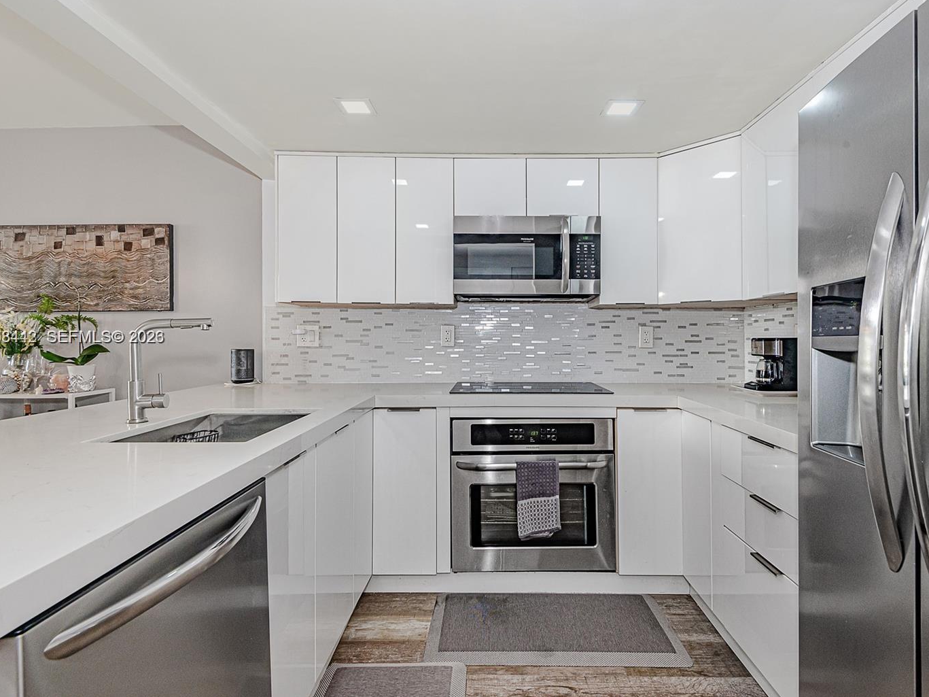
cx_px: 496
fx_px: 483
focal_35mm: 18
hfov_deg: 87.6
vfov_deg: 71.6
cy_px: 338
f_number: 8
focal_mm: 16
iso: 800
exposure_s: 1/20
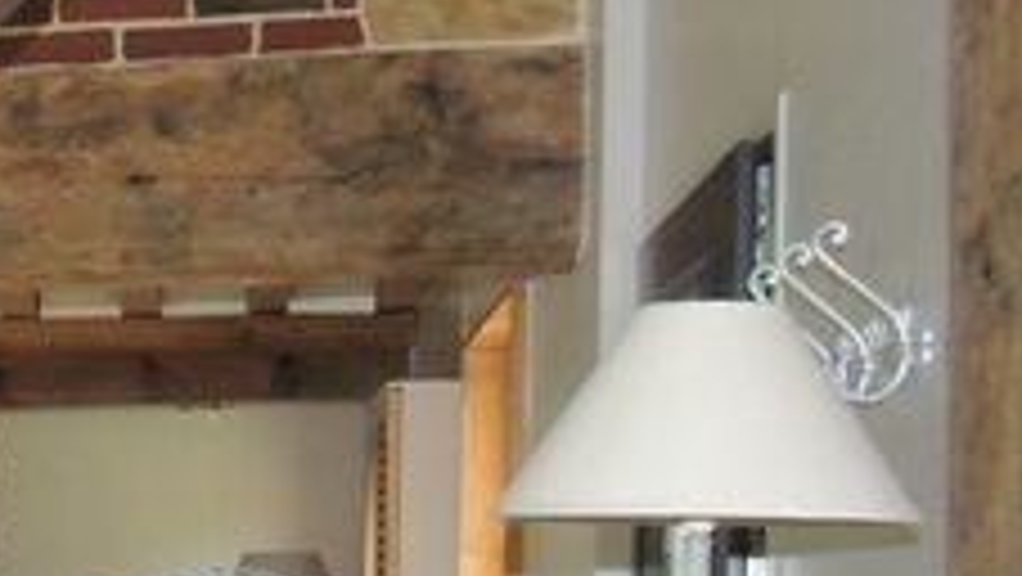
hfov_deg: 19.9
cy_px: 688
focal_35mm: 92
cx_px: -522
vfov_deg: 12.9
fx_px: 2495
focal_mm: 4.3
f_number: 3
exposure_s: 1/200
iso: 800
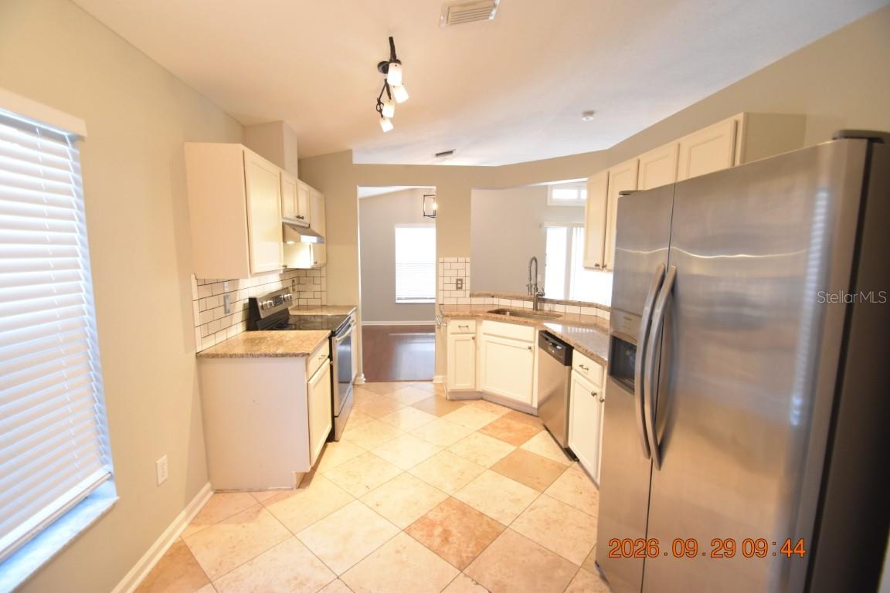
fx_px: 371
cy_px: 296
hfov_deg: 100.4
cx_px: 445
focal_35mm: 15
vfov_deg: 77.3
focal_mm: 10
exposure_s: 1/60
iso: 1800
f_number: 3.5
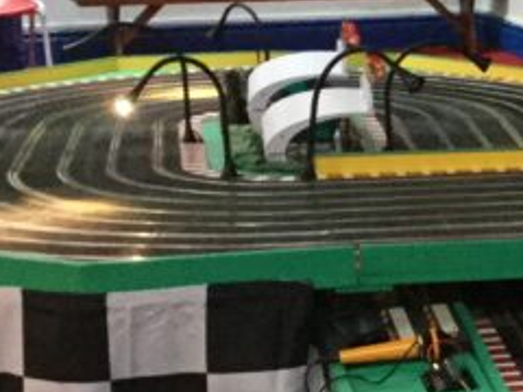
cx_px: 970
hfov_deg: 13.3
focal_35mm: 132
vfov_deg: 11.2
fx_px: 1994
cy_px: 274
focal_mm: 3.3
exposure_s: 1/25
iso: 200
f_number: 2.4
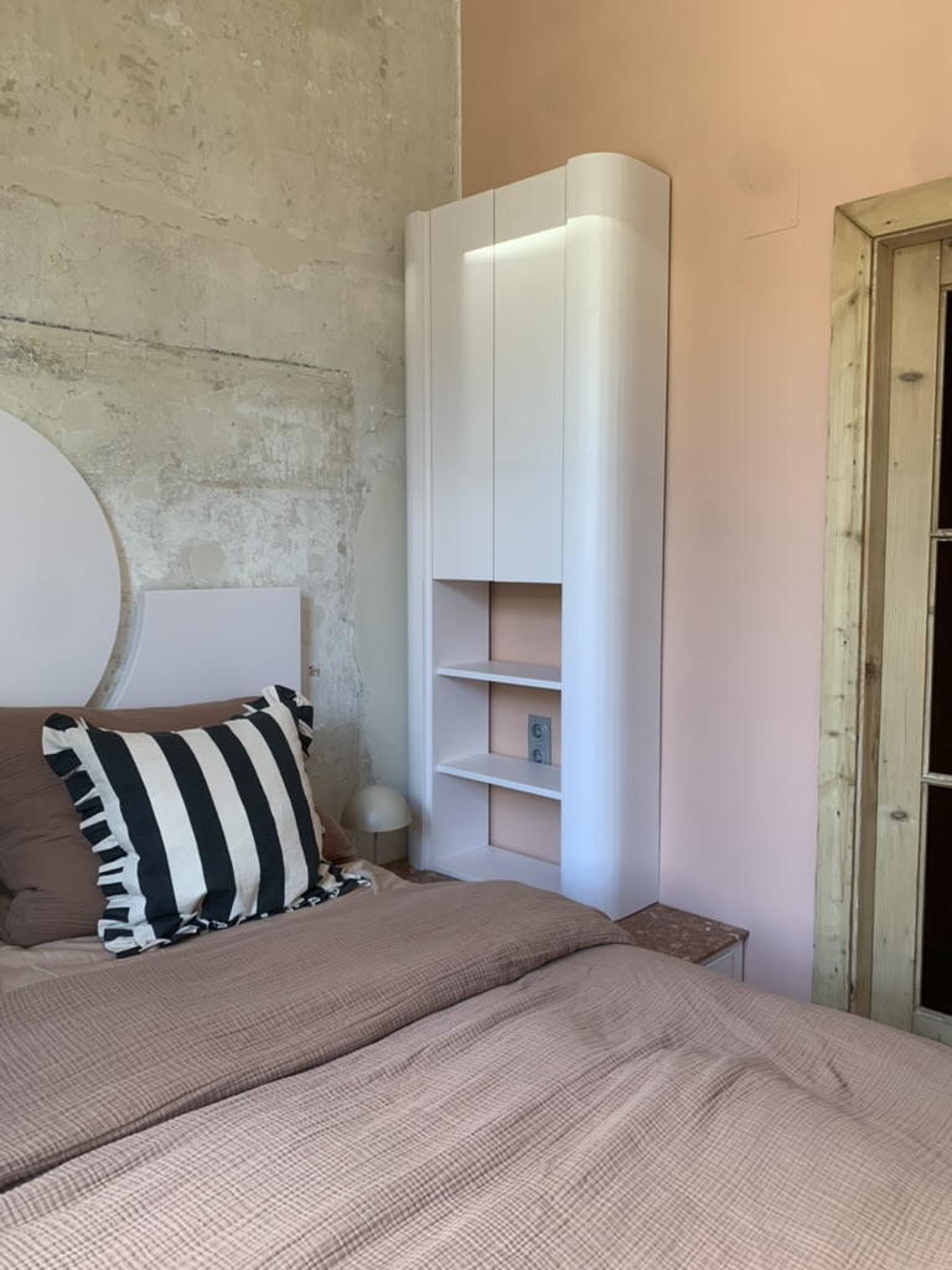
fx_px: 953
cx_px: 476
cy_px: 635
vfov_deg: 67.3
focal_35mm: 26
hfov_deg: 53.1
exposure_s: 1/104
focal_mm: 4.25
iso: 100
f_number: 1.8
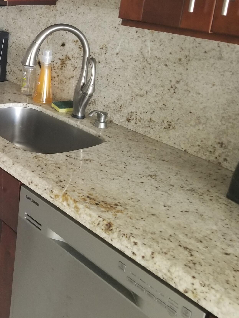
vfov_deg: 39.9
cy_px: 105
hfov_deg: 27.8
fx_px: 433
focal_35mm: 47
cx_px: -32
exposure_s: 1/26
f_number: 1.7
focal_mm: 4.25
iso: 200
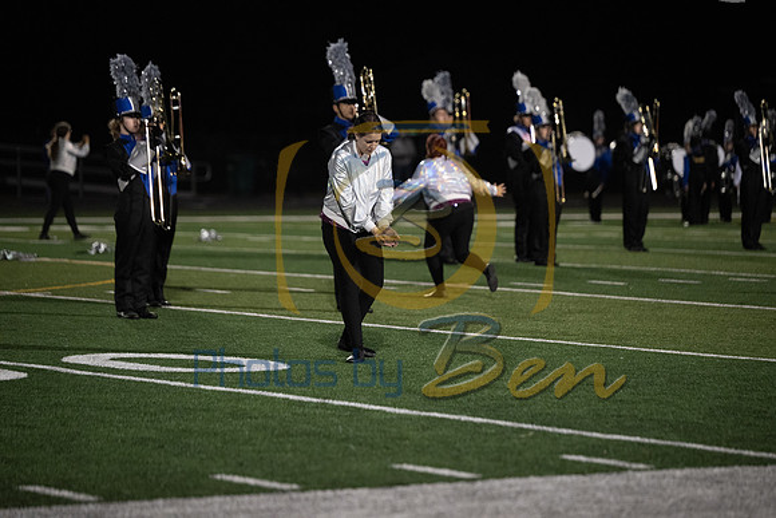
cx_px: 388
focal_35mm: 160
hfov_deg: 12.8
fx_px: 3450
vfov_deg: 8.6
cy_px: 259
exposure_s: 1/1250
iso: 5000
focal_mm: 160
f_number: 2.8
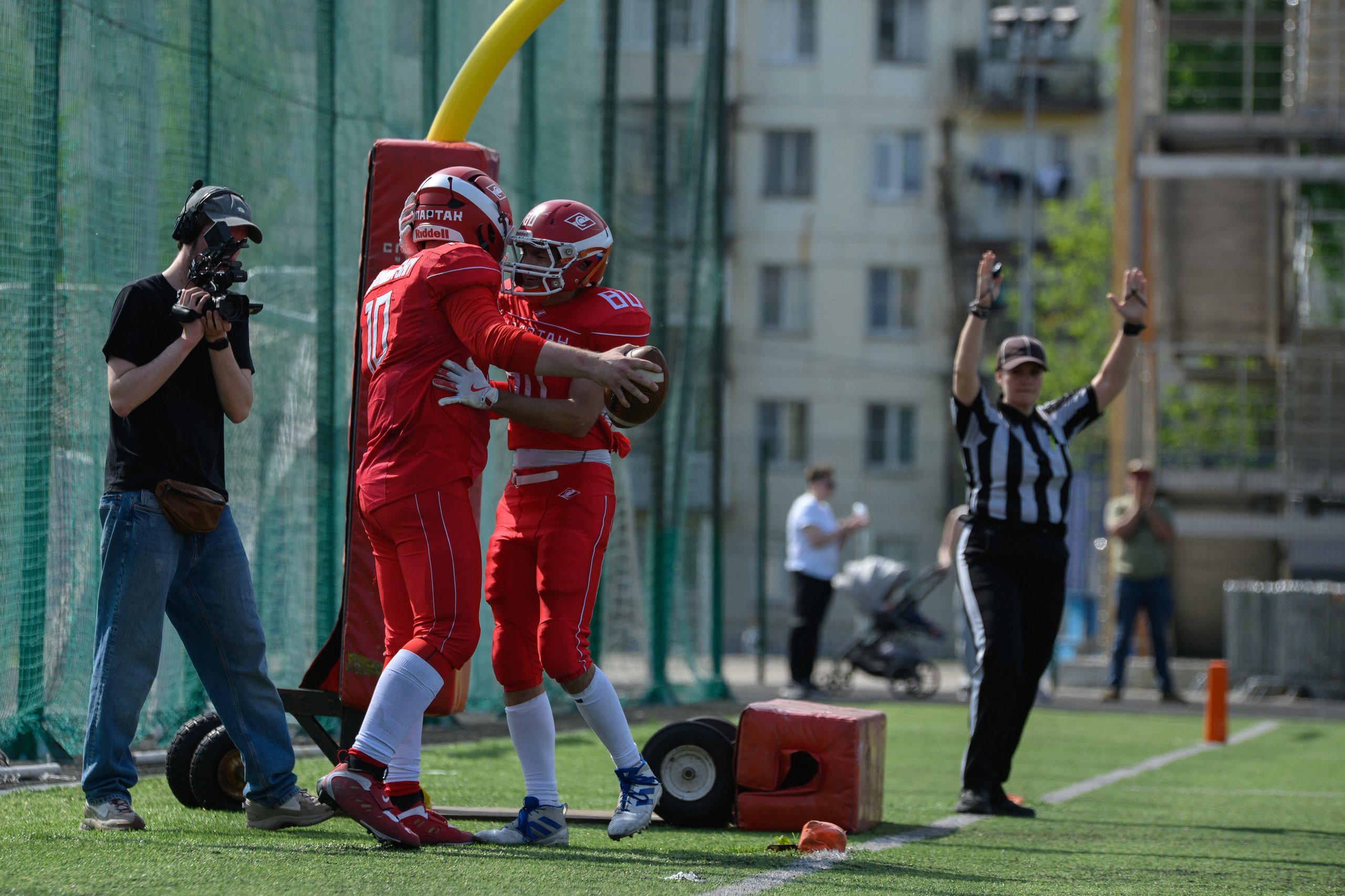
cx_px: 532
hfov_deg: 8.5
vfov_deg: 5.7
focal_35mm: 242
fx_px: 9031
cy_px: 380
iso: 250
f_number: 4.5
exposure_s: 1/2500
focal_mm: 200
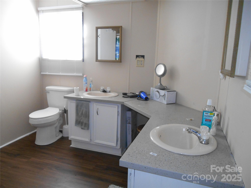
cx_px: 126
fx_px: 189
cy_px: 94
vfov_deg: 53.1
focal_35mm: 26
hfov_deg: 67.3
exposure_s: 1/30
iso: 360
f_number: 3.4
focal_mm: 4.7
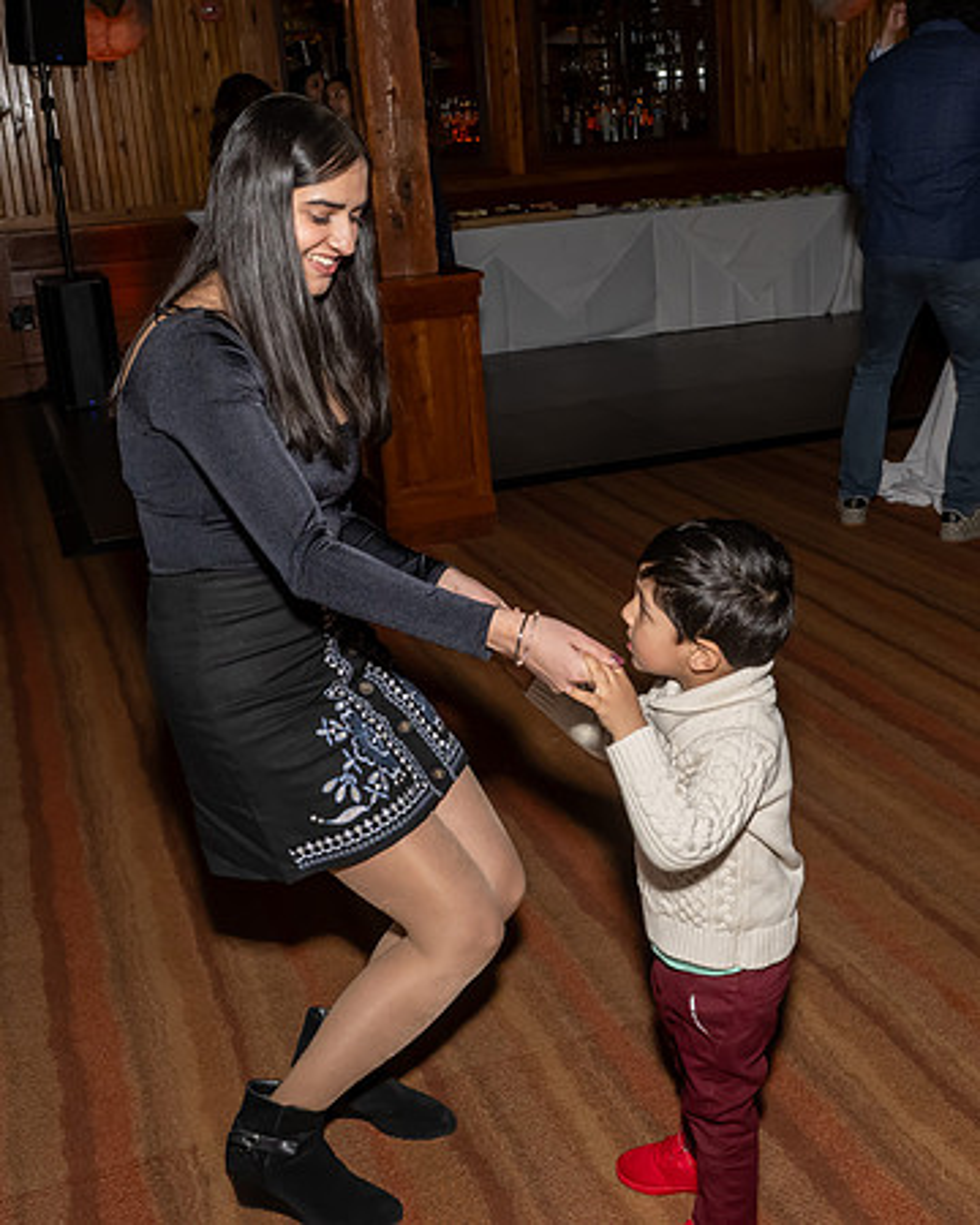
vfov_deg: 44.9
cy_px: 515
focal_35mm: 41
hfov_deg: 36.6
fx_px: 1479
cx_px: 554
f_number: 8
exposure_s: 1/250
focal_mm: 17
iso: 1000
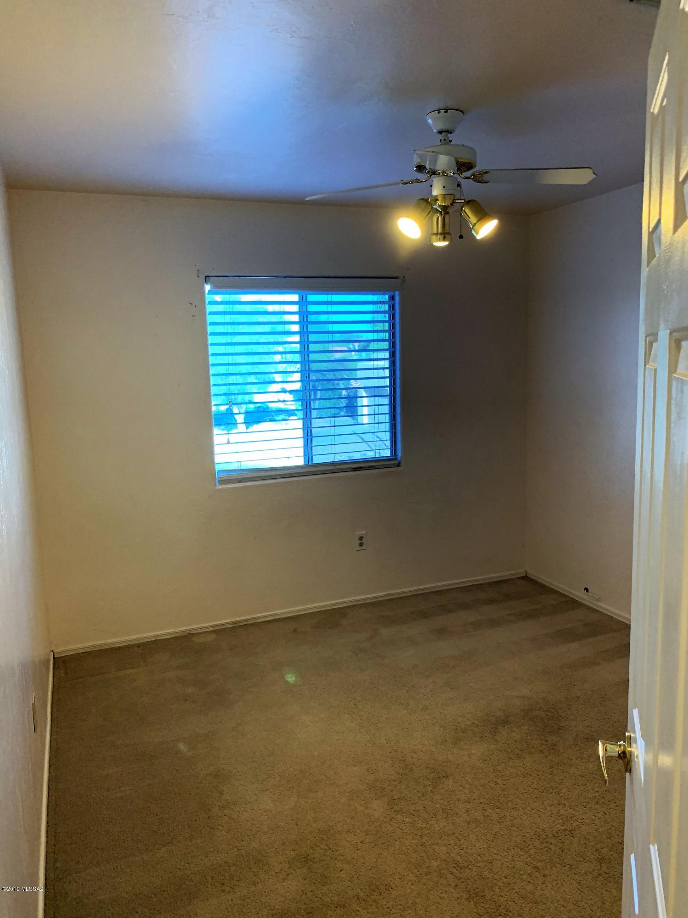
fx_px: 689
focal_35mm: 26
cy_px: 459
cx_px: 344
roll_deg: +1.9
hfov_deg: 53.1
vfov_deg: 67.3
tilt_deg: -7.0
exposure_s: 1/60
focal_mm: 4.25
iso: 320
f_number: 1.8
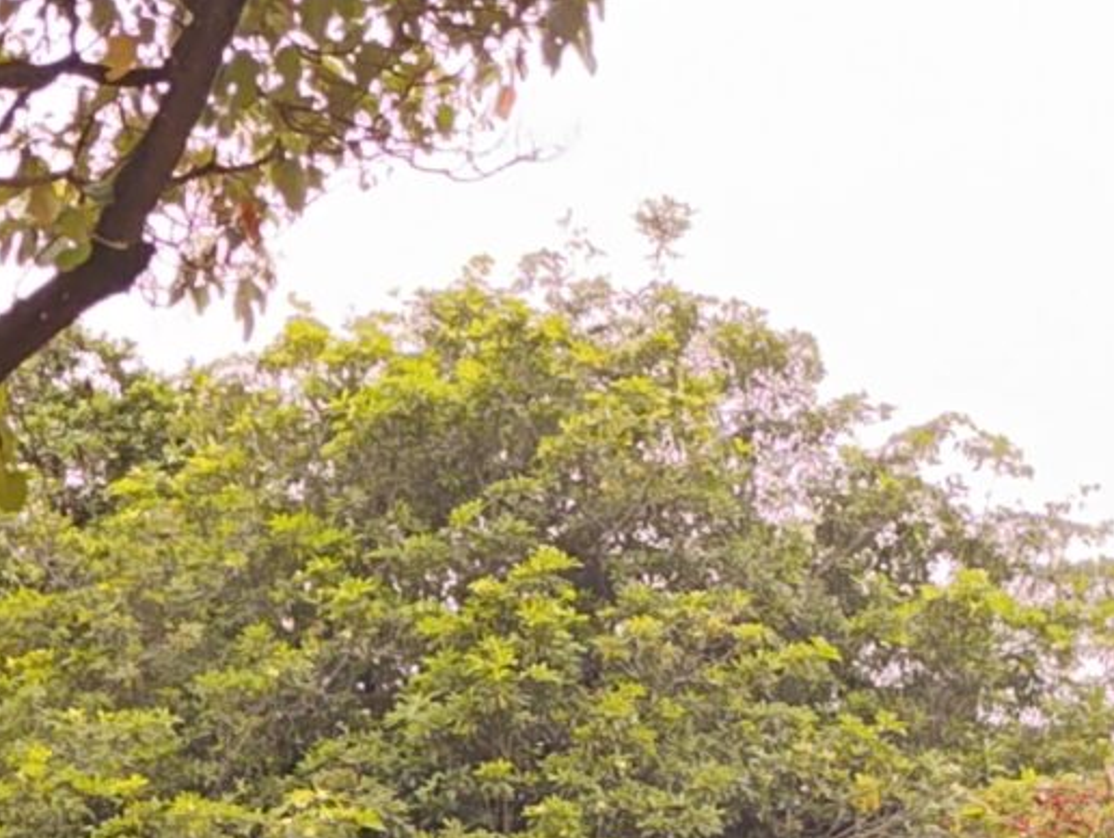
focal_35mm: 139
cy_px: 1905
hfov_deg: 12.4
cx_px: -1157
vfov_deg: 9.6
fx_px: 4477
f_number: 1.6
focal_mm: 6.14
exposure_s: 1/4000
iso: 2000
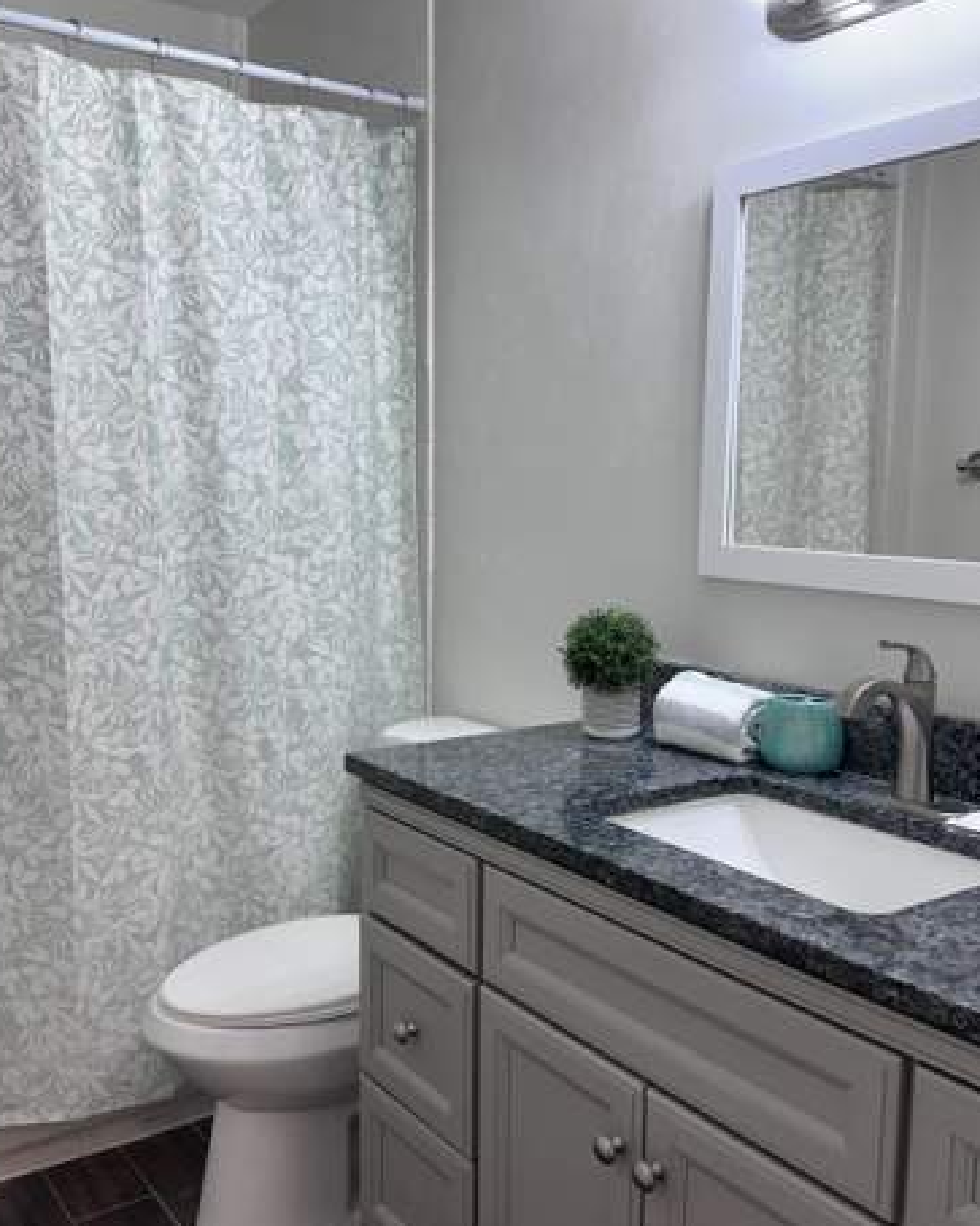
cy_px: 640
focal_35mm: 33
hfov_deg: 44.5
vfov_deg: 54.2
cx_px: 437
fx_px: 1197
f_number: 1.78
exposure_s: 1/120
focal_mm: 6.86
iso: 80
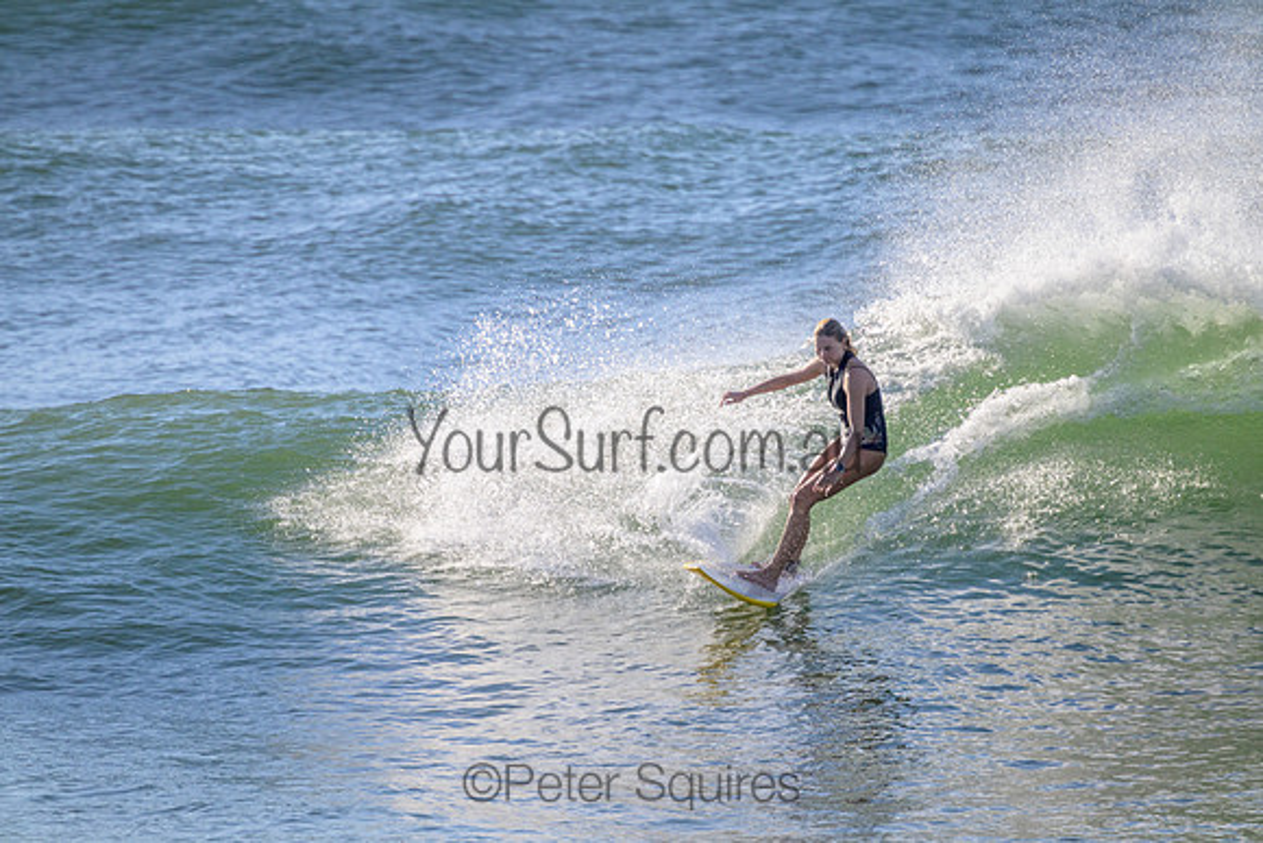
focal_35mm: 800
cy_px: 422
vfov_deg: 1.7
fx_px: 28072
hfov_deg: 2.6
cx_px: 632
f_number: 11
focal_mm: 800
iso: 1000
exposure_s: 1/2000
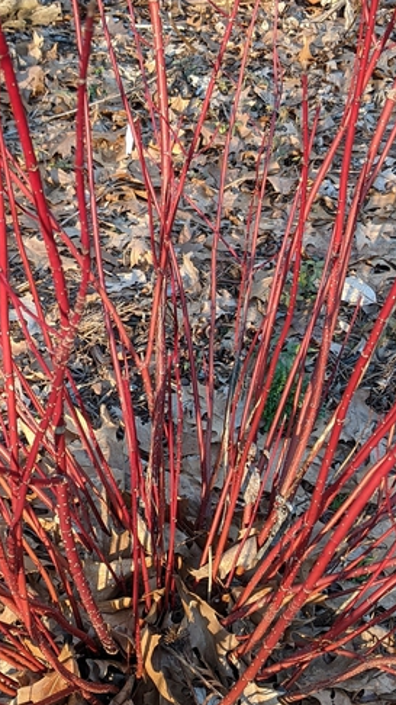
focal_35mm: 62
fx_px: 1159
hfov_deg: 19.4
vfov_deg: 33.7
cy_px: 424
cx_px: 157
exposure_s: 1/241
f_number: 1.8
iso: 44
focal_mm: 4.44
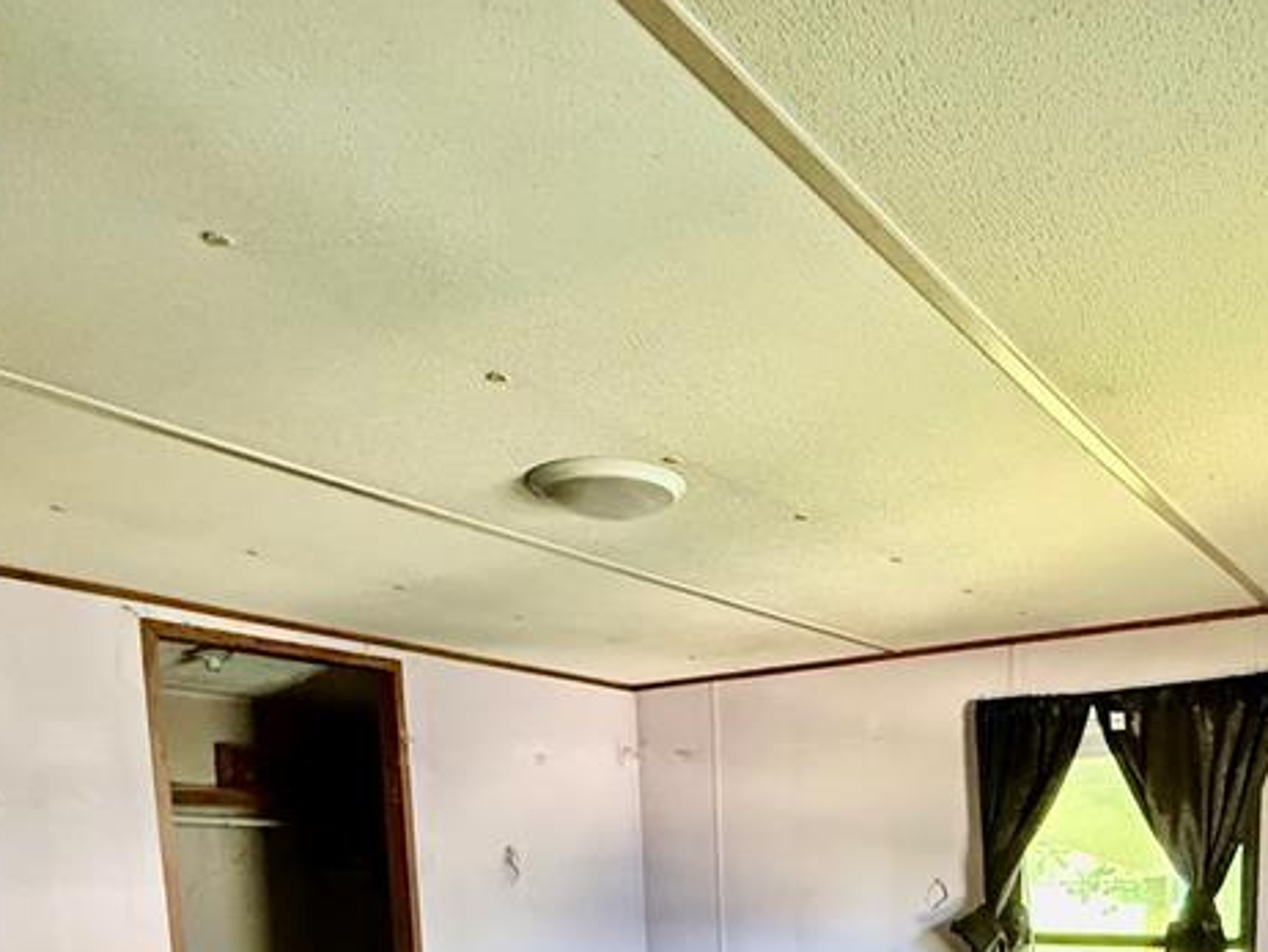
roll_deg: +1.6
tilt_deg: -7.3
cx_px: 796
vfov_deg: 38.3
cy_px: 1029
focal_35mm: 31
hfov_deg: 57.6
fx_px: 1136
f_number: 2.2
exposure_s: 1/60
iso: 1000
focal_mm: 2.22
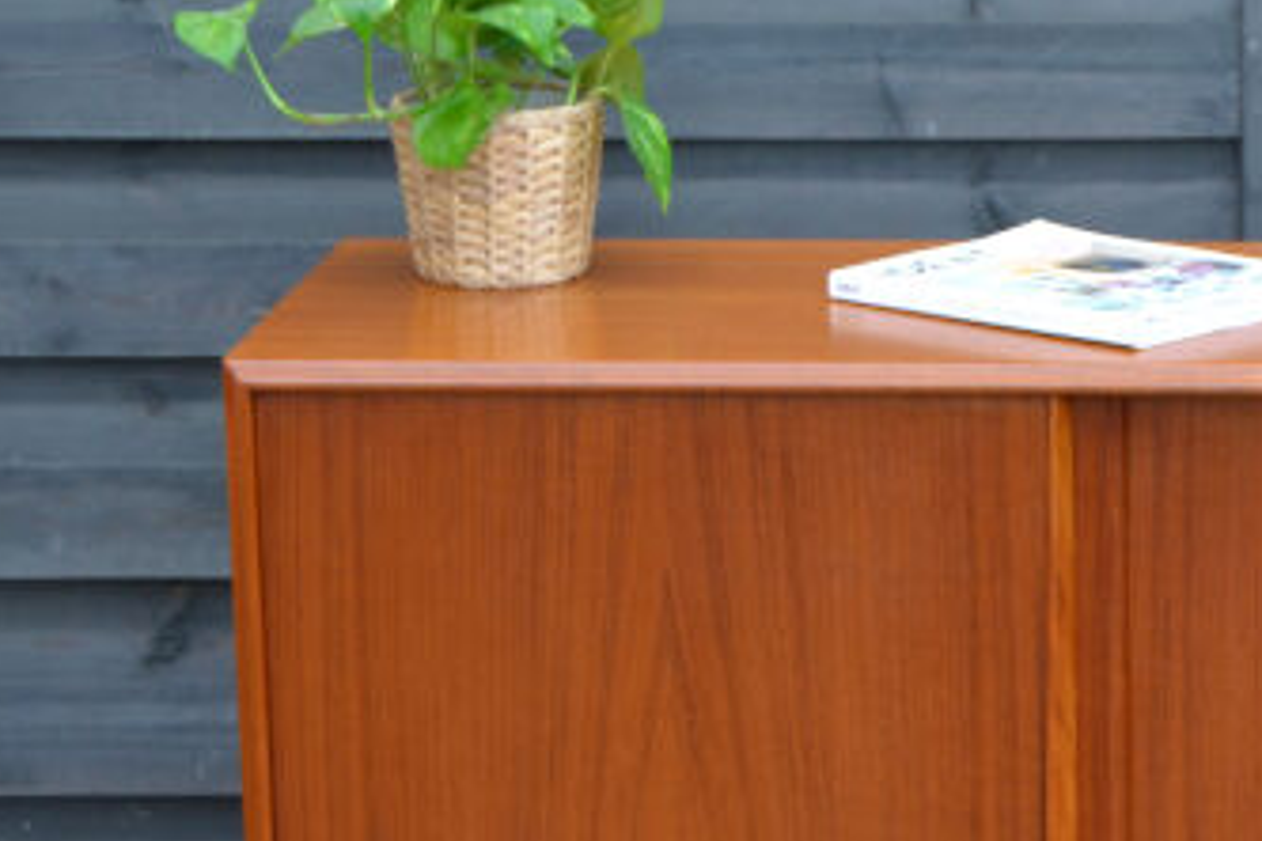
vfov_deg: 8.5
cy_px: 583
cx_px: 1433
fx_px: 5679
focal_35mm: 162
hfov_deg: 12.4
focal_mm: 40
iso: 320
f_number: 5
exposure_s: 1/125
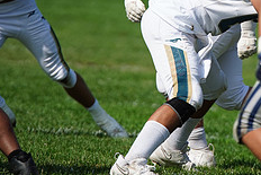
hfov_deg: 2.7
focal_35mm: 750
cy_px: -2
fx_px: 5441
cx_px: 253
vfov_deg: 1.8
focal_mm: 300
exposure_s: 1/8000
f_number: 2.8
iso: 400
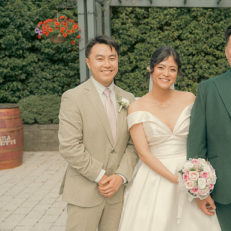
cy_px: 115
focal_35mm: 57
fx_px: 430
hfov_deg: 29.6
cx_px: 170
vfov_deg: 30.0
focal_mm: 44
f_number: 3.5
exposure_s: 1/250
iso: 125
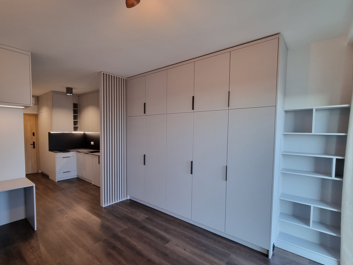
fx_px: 163
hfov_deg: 93.9
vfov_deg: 78.1
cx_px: 152
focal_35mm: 16
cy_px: 138
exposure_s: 1/50
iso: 160
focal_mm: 2.2
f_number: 2.2
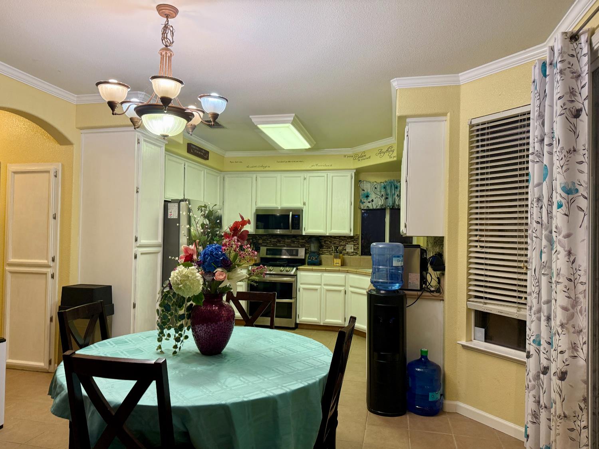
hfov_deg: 71.6
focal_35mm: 24
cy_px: 224
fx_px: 415
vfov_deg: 56.8
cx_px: 300
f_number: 1.78
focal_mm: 6.76
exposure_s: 1/60
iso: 200
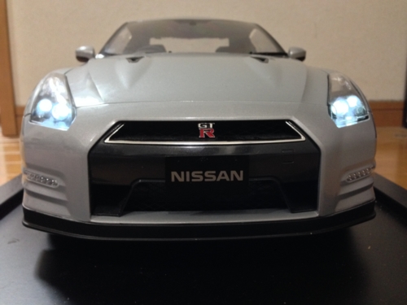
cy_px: 152
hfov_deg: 55.4
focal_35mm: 33
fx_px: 388
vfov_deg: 42.9
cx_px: 204
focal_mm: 4.12
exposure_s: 1/15
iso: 400
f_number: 2.4
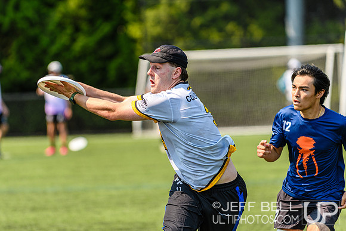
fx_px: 2884
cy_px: 116
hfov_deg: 6.9
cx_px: 173
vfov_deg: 4.6
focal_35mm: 300
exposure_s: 1/1000
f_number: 3.2
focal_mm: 200
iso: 100
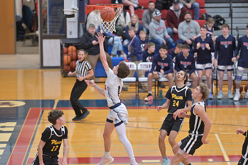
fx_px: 1205
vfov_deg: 7.8
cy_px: 82
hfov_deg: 11.8
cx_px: 124
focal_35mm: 175
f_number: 4
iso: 5600
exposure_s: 1/800
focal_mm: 175
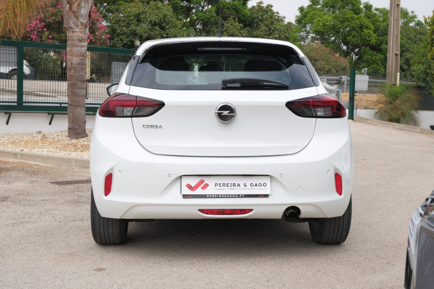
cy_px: 144
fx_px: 675
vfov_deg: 24.2
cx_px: 217
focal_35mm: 56
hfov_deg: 35.6
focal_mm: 37.4
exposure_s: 1/250
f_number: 7.1
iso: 160
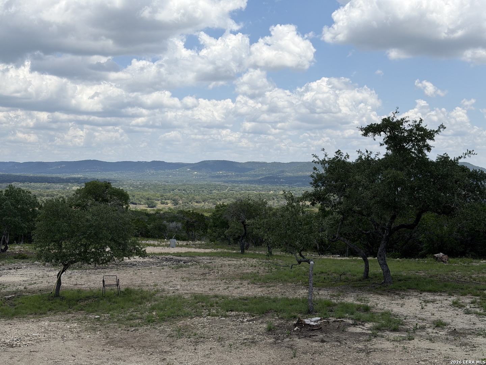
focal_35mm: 48
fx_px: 674
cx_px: 243
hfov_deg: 39.7
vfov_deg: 30.3
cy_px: 182
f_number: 1.78
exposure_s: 1/7874
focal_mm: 6.76
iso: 64
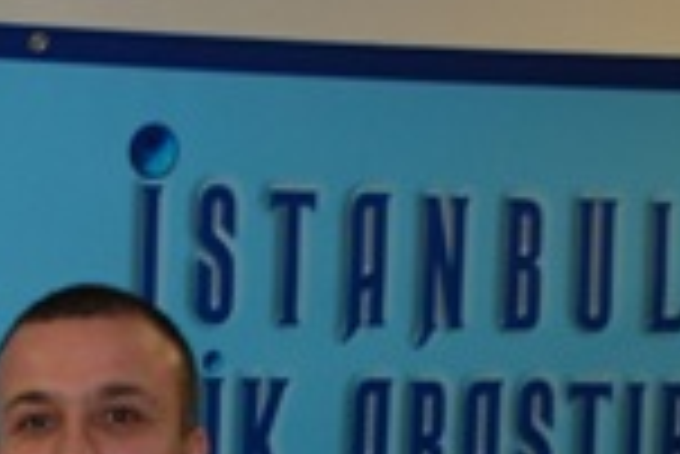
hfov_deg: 13.8
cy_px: 634
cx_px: -230
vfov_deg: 9.5
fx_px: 2685
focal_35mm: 142
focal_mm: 32
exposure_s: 1/60
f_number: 4.2
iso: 400
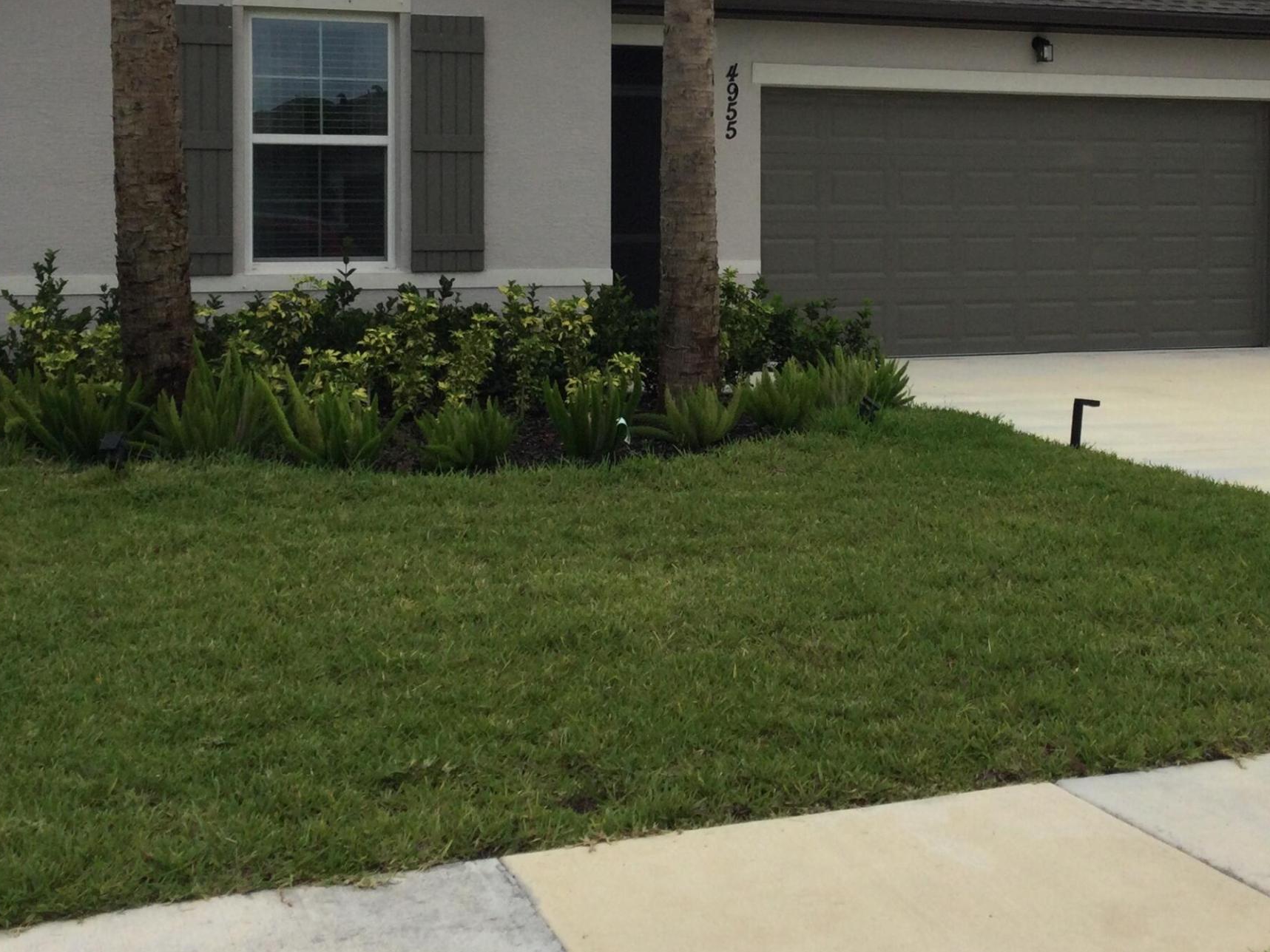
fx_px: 1908
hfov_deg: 36.7
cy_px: 242
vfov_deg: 27.7
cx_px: 738
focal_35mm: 52
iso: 25
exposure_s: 1/2203
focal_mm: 3.3
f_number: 2.4
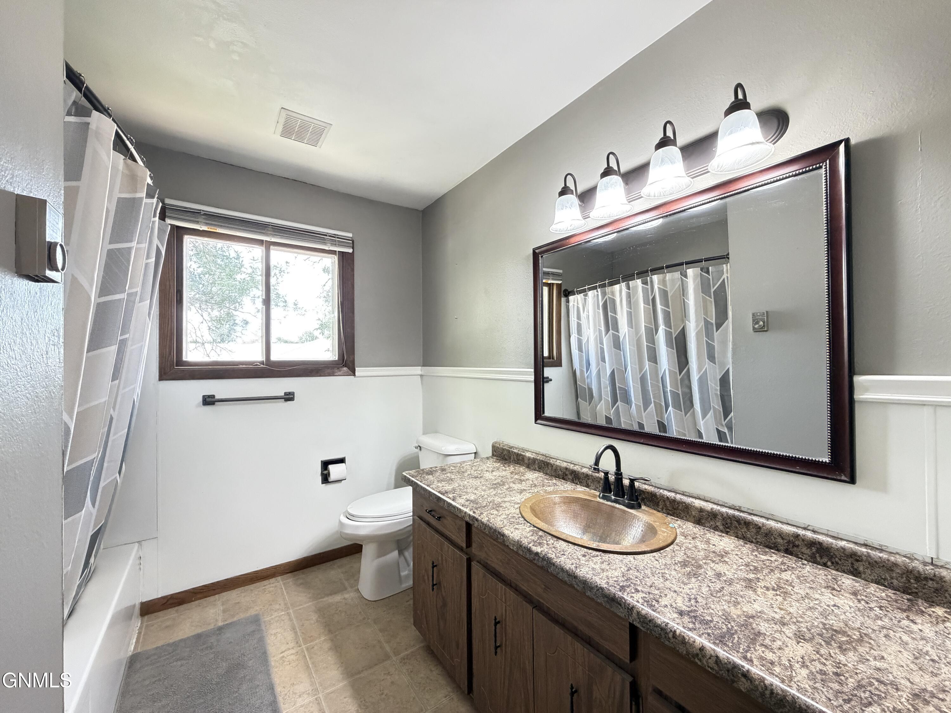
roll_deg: +1.4
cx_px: 476
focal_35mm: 14
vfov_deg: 85.7
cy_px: 356
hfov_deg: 102.1
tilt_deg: +0.8
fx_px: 385
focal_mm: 2.22
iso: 640
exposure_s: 1/60
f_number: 2.2
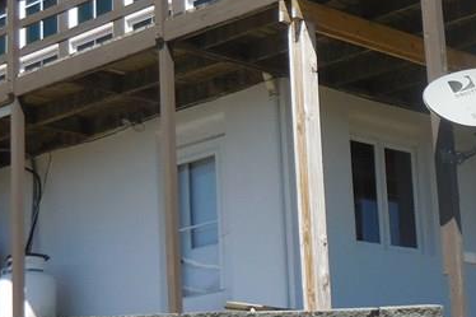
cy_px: 112
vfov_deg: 12.3
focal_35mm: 111
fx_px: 1467
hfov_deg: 17.8
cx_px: 512
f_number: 3.9
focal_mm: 7
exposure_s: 1/800
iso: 125
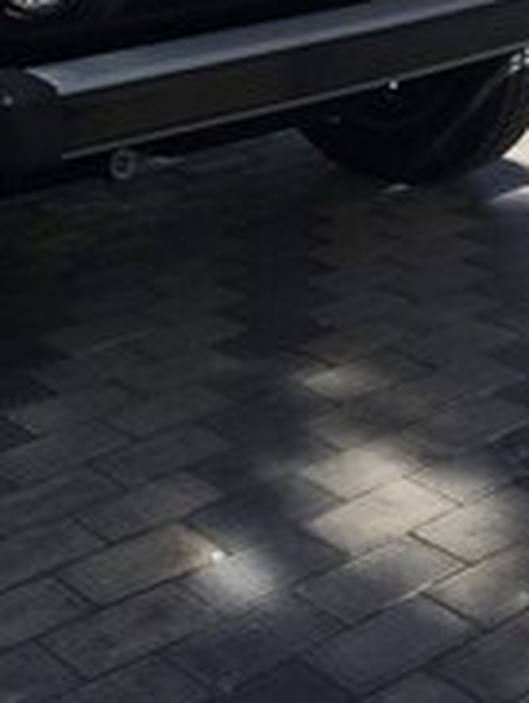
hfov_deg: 18.0
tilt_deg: -4.6
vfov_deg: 22.7
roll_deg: +2.1
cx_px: -54
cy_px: -135
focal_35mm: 79
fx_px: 1606
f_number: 2.2
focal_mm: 4.15
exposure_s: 1/1350
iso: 25
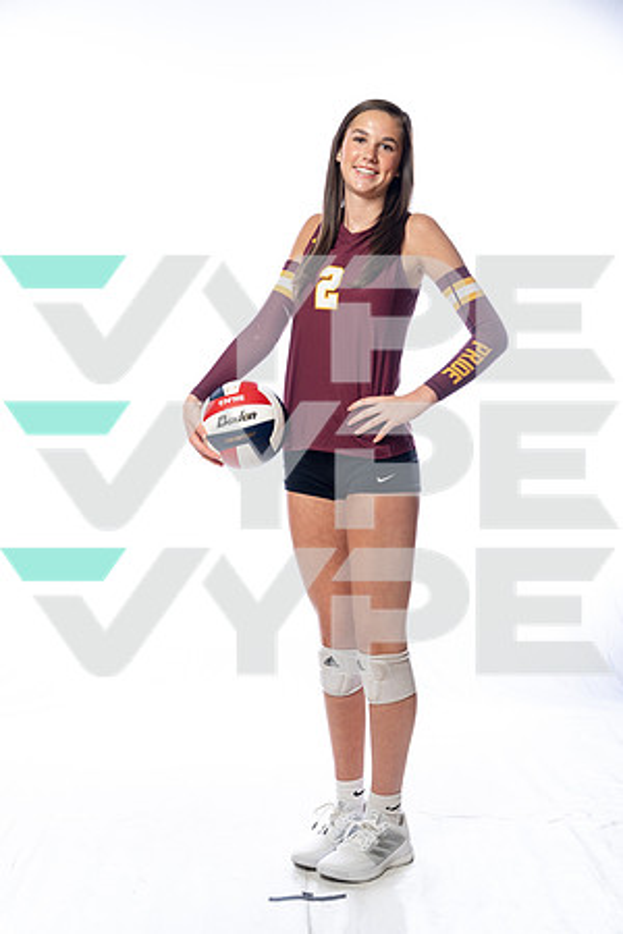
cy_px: 467
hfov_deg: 27.0
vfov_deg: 39.6
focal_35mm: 50
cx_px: 312
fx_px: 1298
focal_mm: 50
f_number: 5.6
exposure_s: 1/250
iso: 640
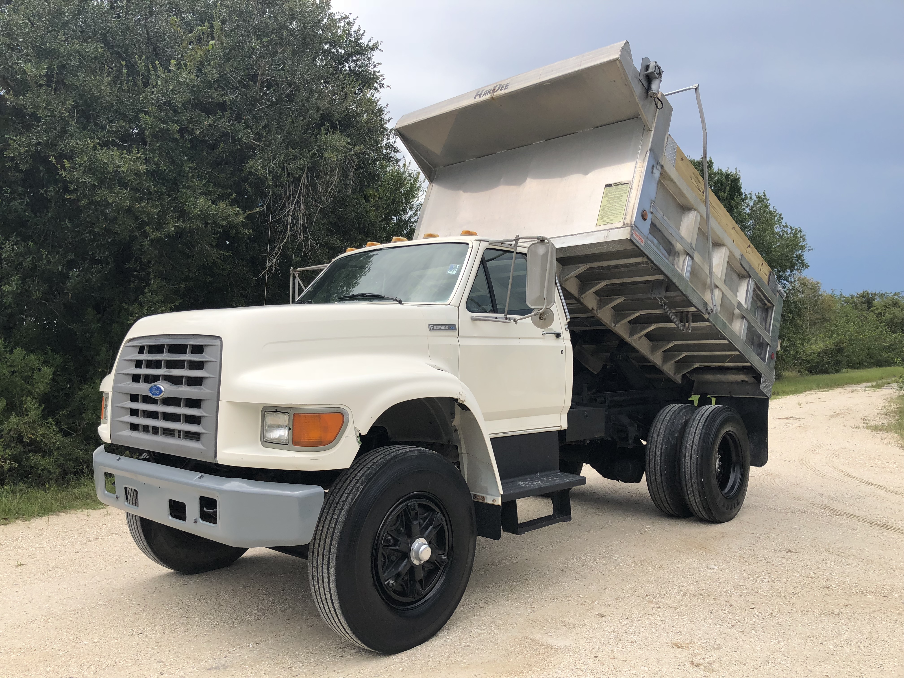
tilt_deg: +0.4
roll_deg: +0.4
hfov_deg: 63.4
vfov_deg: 49.7
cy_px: 339
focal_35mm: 28
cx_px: 452
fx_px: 731
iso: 20
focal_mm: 3.99
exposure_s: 1/1919
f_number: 1.8
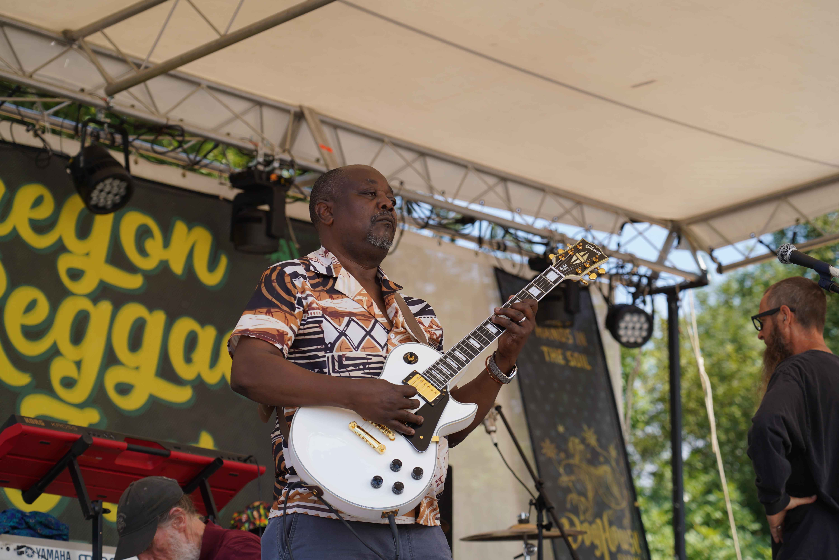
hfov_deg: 19.5
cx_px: 420
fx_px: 2447
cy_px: 280
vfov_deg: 13.0
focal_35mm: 105
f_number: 5
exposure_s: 1/250
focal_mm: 105
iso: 100
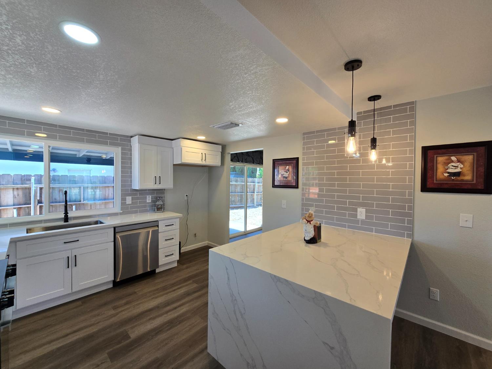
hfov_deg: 106.2
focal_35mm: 13
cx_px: 246
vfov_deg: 89.9
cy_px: 184
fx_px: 185
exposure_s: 1/120
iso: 80
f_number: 2.2
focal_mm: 2.2
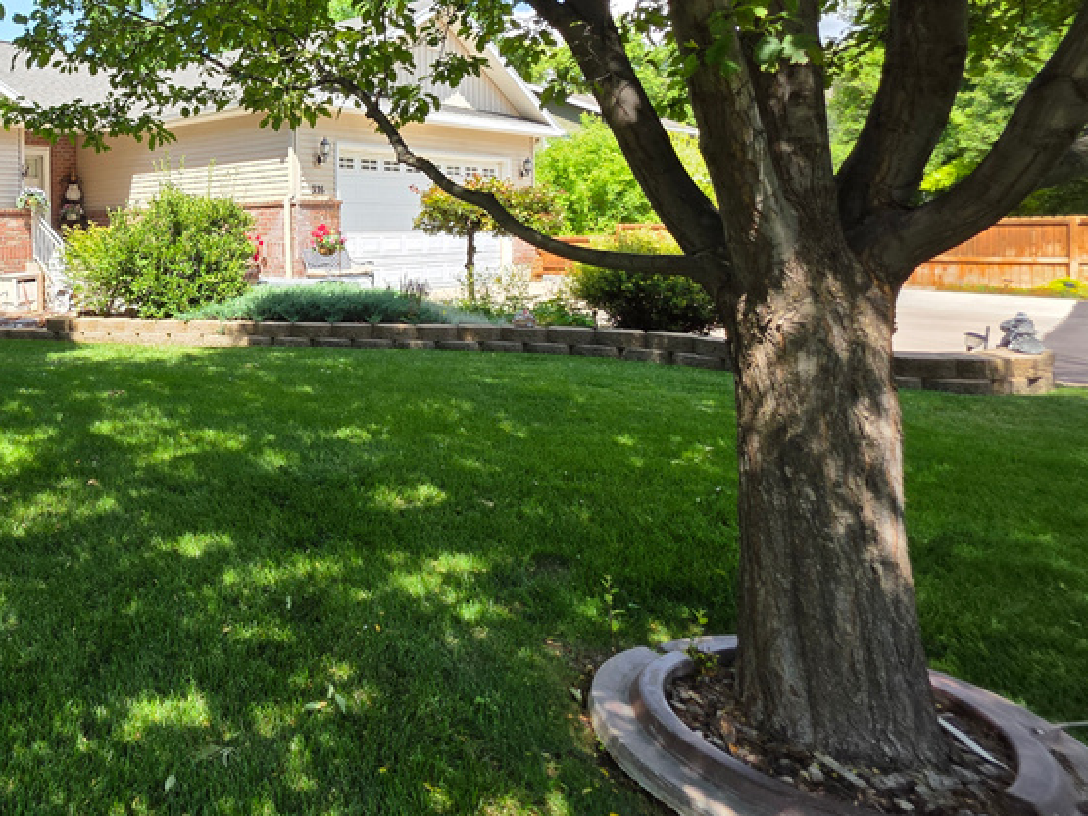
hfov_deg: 60.8
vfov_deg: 54.8
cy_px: 230
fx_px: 754
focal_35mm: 24
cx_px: 114
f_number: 1.9
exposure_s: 1/588
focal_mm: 2.2
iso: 40
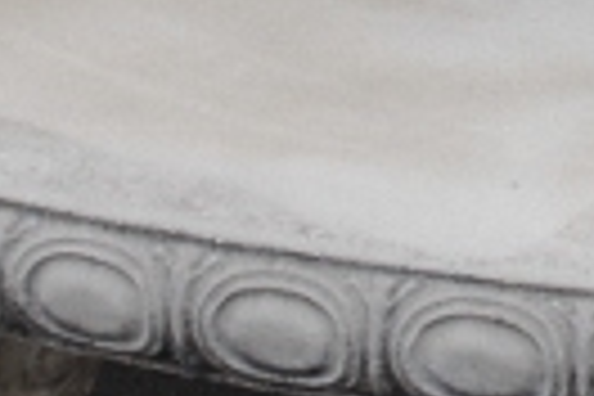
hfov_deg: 7.9
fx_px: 4191
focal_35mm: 254
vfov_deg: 5.4
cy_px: -130
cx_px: 904
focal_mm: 28
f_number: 5.6
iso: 100
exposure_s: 1/125
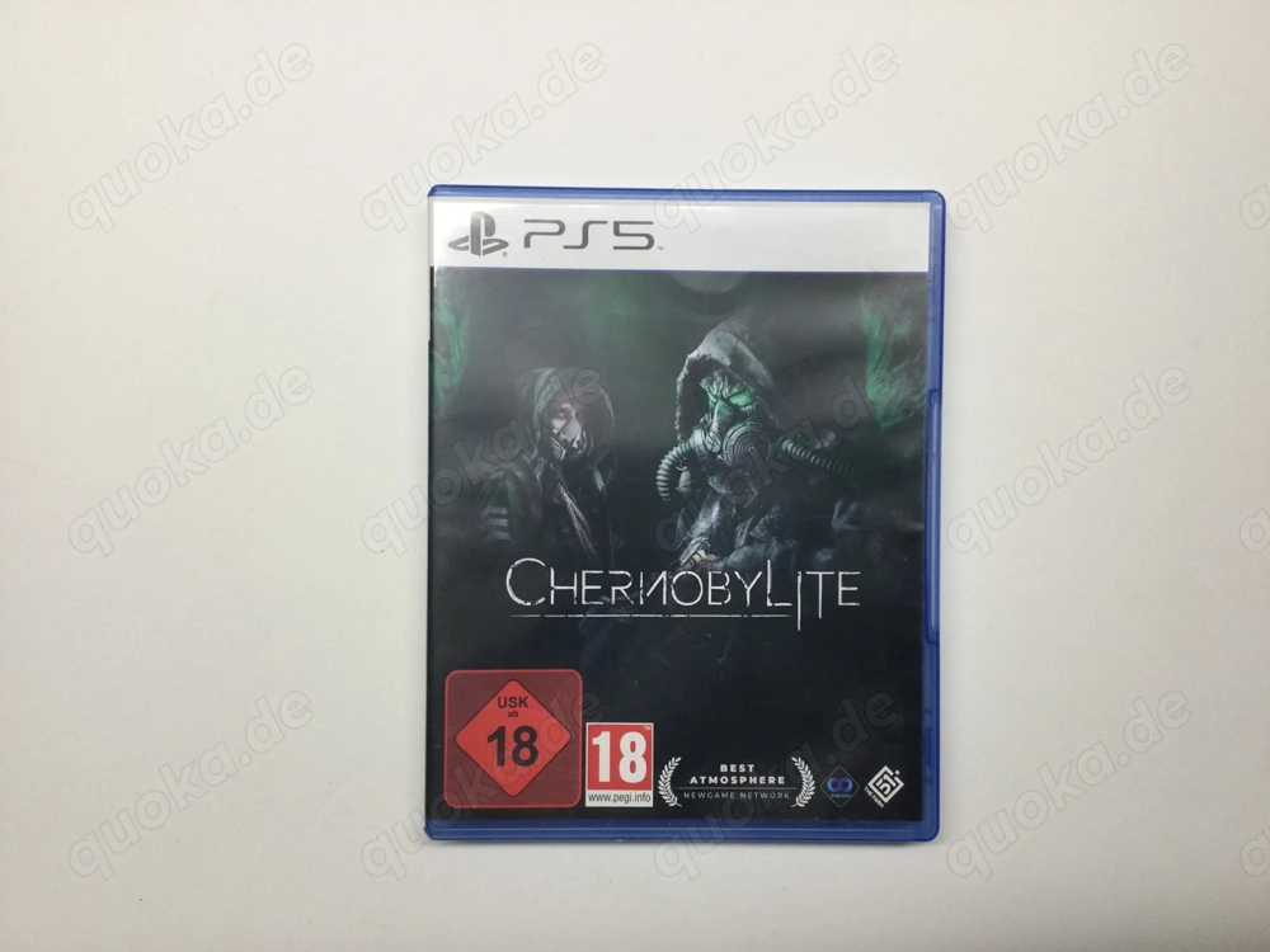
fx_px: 1137
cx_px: 635
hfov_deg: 58.4
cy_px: 476
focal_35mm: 31
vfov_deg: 45.4
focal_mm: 3.3
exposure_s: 1/33
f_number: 2.4
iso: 32
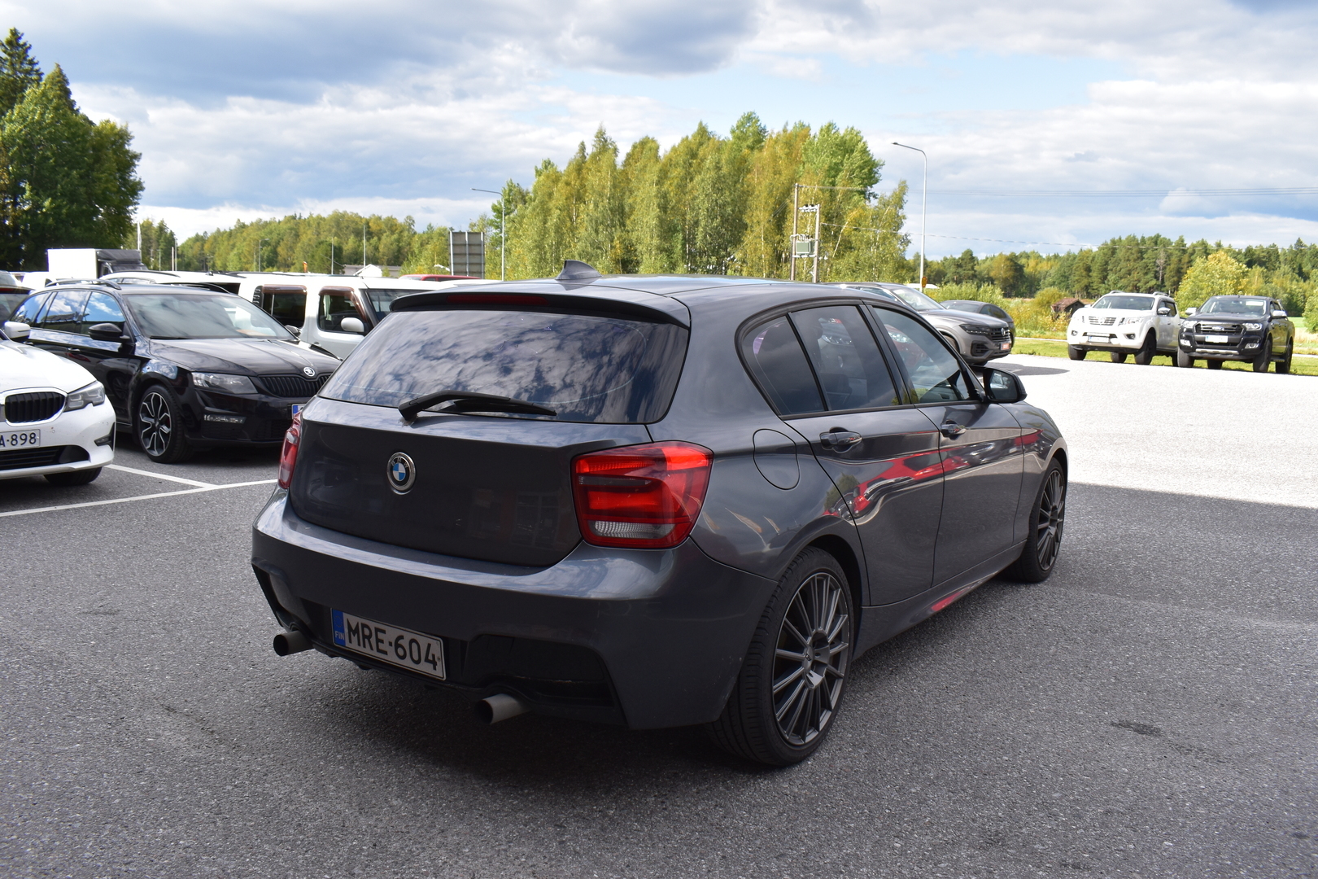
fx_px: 1098
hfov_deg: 61.9
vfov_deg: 43.6
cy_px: 440
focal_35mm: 30
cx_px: 659
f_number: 9.5
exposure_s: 1/250
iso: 400
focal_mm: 20
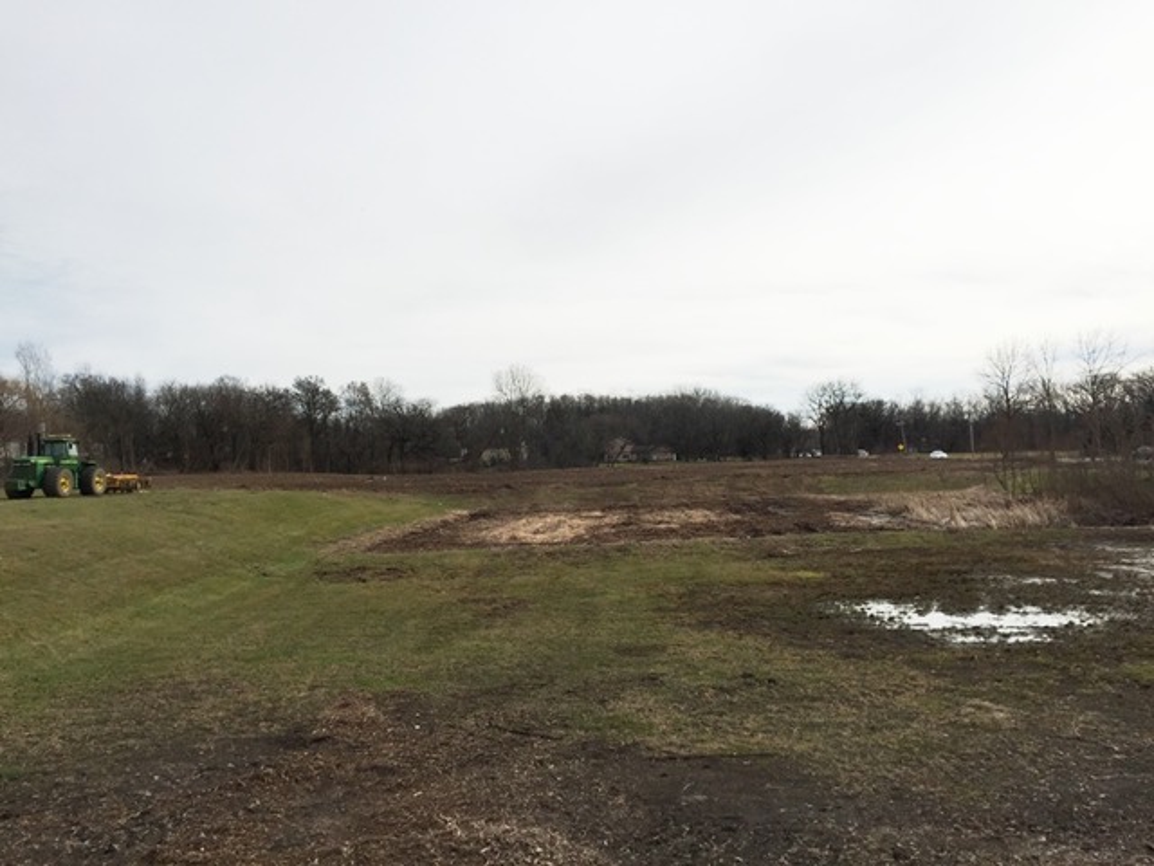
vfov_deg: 48.2
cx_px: 577
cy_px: 433
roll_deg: +2.9
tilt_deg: +1.1
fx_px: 967
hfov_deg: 61.7
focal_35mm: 29
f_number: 2.2
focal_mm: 4.15
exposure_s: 1/2475
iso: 32
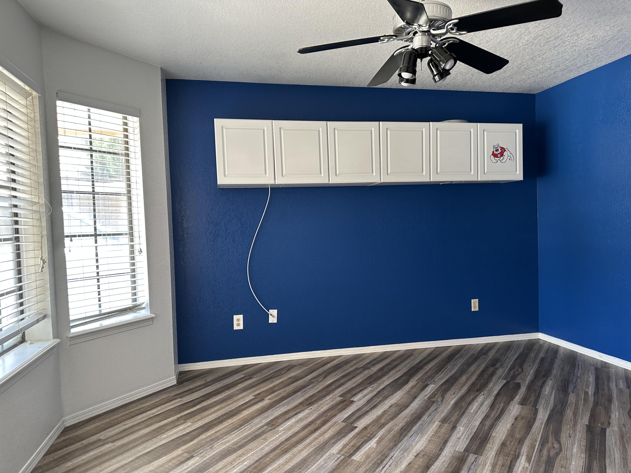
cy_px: 236
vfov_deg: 56.8
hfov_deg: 71.6
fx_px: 437
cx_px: 316
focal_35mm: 24
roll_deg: +1.5
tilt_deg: -1.9
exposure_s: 1/60
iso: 160
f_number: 1.78
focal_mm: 6.86
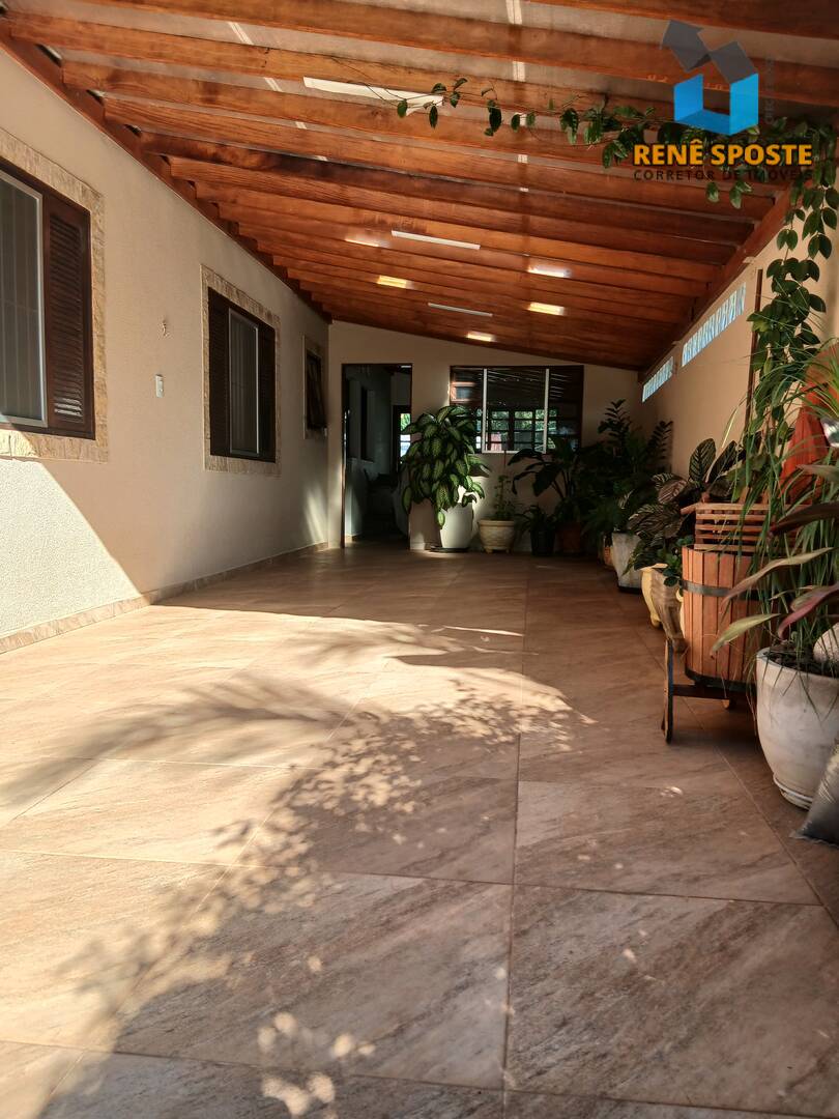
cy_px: 560
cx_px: 420
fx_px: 840
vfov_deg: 67.3
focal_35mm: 26
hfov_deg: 53.1
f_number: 1.8
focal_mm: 3.98
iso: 25
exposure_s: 1/120
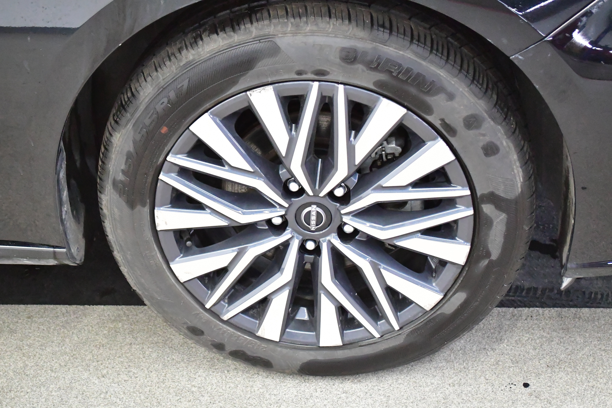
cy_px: 204
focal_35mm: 63
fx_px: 1071
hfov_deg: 31.9
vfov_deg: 21.6
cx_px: 306
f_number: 5.3
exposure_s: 1/160
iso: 12800
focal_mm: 42
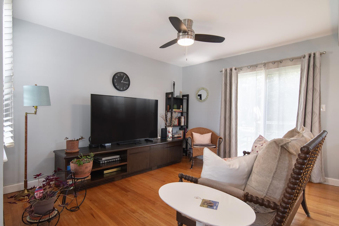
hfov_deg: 91.5
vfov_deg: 68.7
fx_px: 165
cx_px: 165
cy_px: 120
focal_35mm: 18
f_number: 8
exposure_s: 1/40
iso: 640
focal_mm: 11
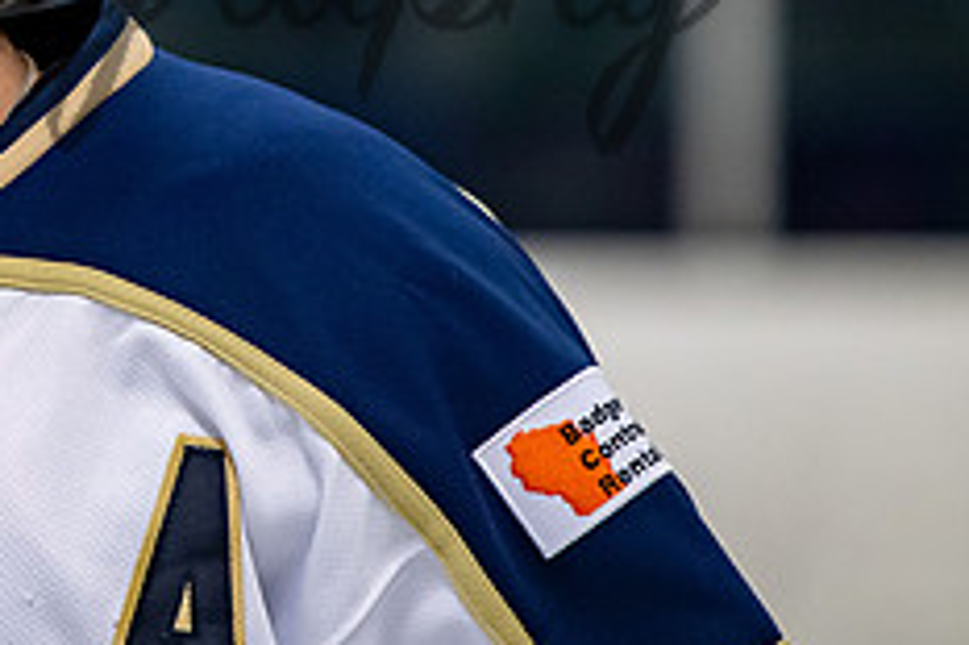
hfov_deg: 2.8
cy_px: -27
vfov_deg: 1.8
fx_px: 20092
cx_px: -204
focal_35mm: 747
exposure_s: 1/800
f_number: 3.2
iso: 800
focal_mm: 200
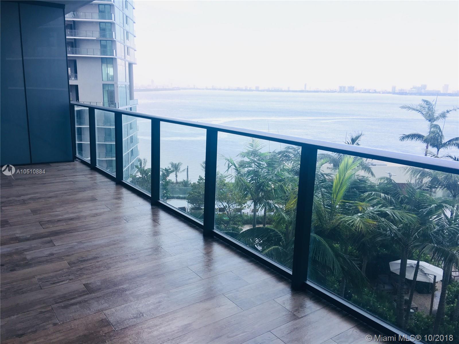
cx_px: 230
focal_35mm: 29
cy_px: 172
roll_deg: -2.4
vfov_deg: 48.2
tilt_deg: -11.0
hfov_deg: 61.7
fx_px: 385
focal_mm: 4.15
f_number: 2.2
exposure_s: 1/120
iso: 25
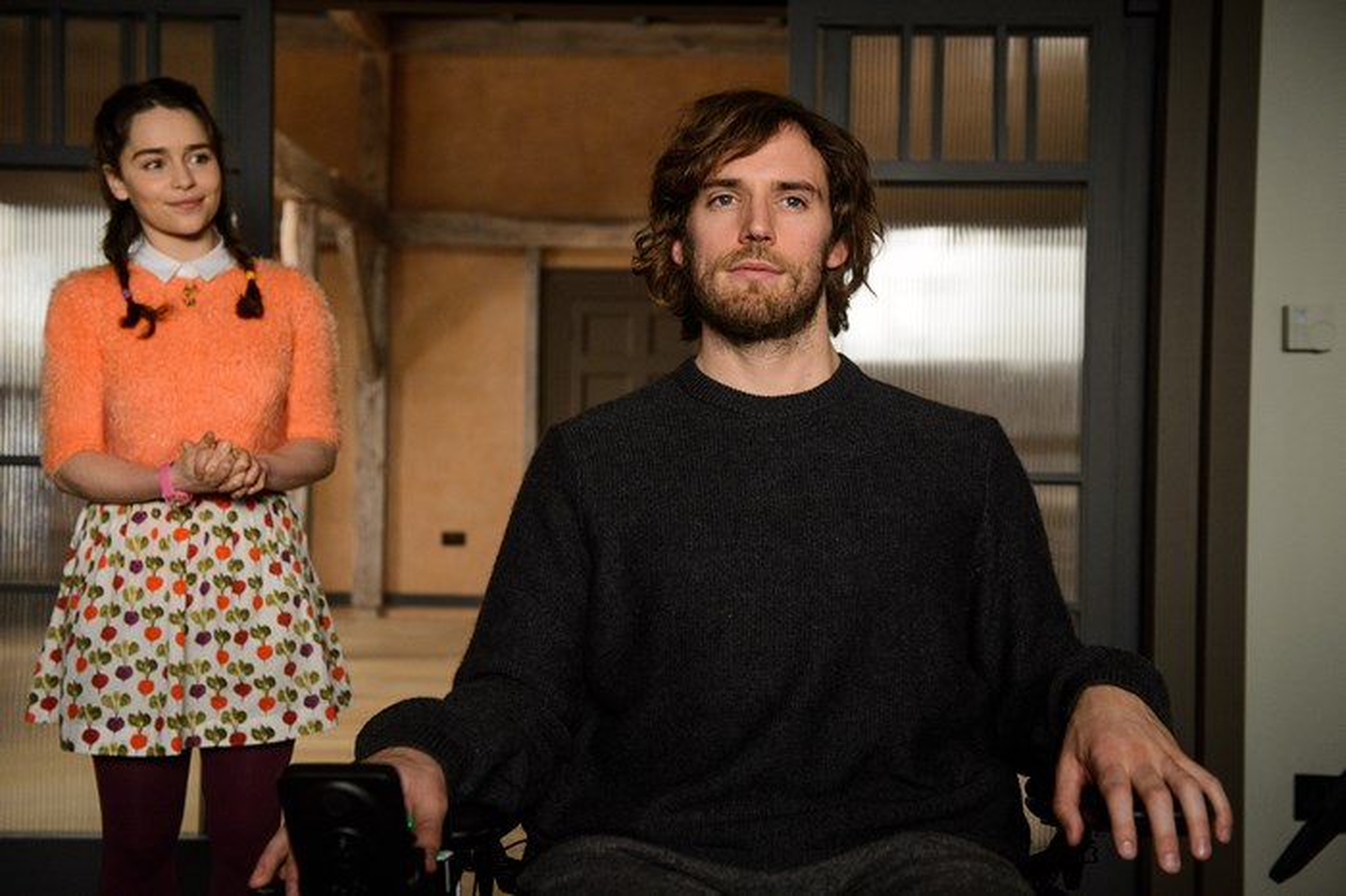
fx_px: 1682
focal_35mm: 45
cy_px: 448
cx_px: 673
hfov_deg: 43.6
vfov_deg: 29.8
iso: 2500
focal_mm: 45
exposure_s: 1/160
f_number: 5
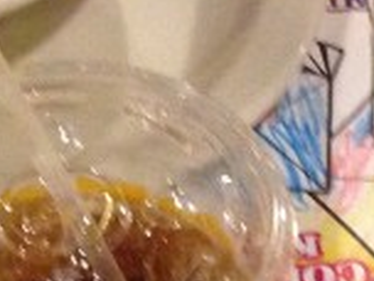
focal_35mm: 223
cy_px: 648
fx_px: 2409
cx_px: 600
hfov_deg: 8.6
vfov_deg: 6.4
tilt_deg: -57.1
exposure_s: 1/20
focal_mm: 4.12
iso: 320
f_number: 2.4
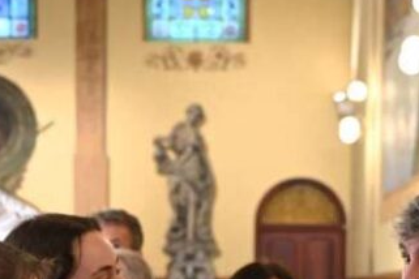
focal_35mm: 150
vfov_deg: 8.9
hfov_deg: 13.7
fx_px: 1746
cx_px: 299
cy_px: 407
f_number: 4
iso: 6400
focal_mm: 47
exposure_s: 1/400
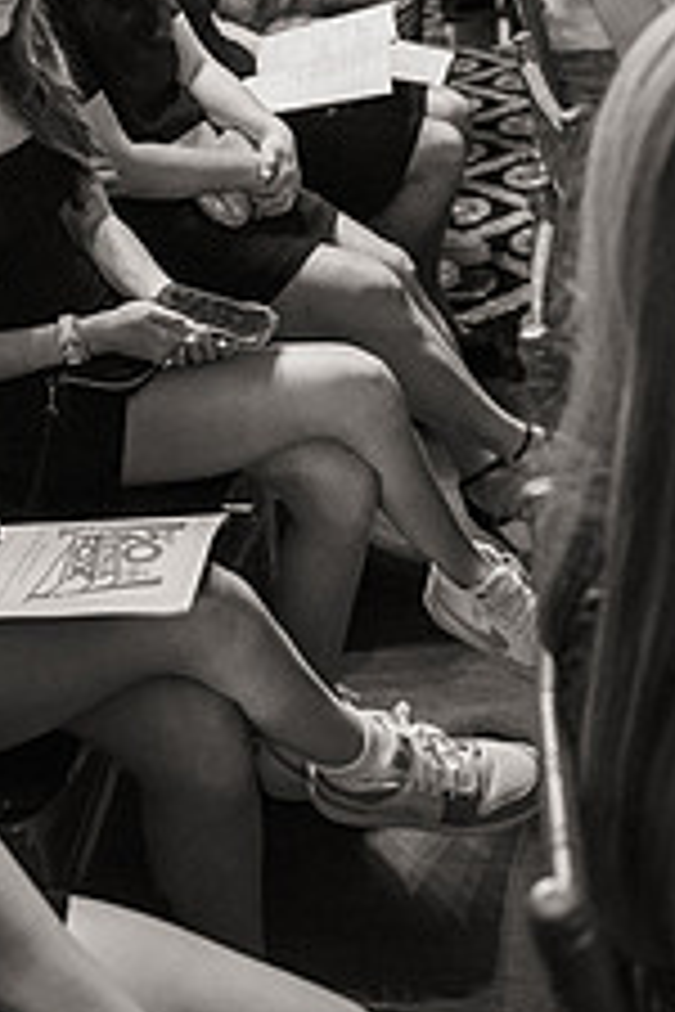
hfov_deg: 25.1
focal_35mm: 52
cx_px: 50
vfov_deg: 36.0
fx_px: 1462
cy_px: 112
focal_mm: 26
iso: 2500
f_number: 2.8
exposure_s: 1/80
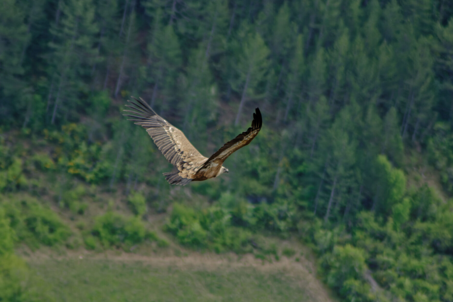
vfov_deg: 2.1
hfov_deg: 3.1
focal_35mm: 655
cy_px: 182
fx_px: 8242
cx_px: 207
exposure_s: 1/1250
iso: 800
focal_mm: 300
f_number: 5.6
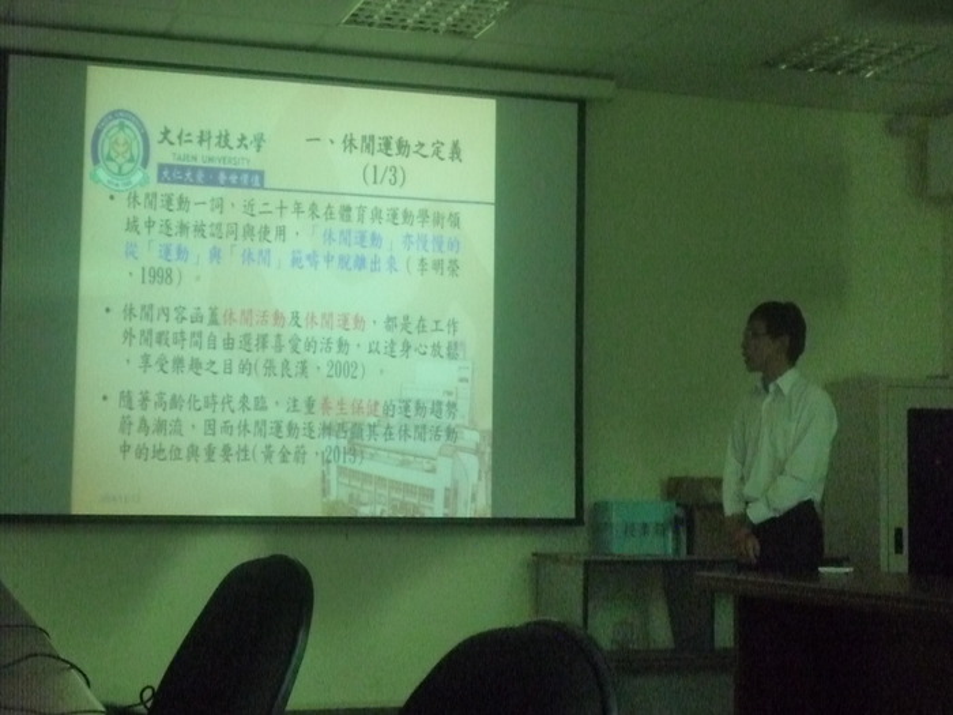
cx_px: 476
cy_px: 358
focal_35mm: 64
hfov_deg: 30.3
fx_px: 1762
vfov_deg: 22.9
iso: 2500
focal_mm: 11.3
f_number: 4.9
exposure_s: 1/60
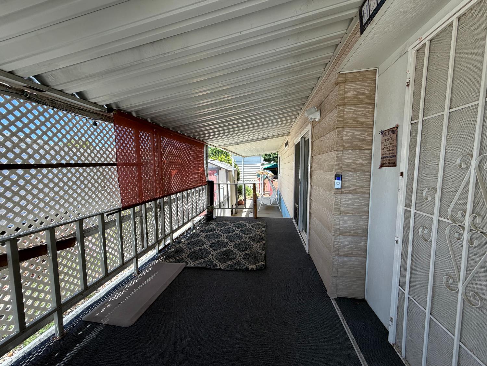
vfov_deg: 85.7
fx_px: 197
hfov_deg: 102.1
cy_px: 183
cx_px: 244
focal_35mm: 14
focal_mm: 2.22
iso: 40
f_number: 2.2
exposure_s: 1/212
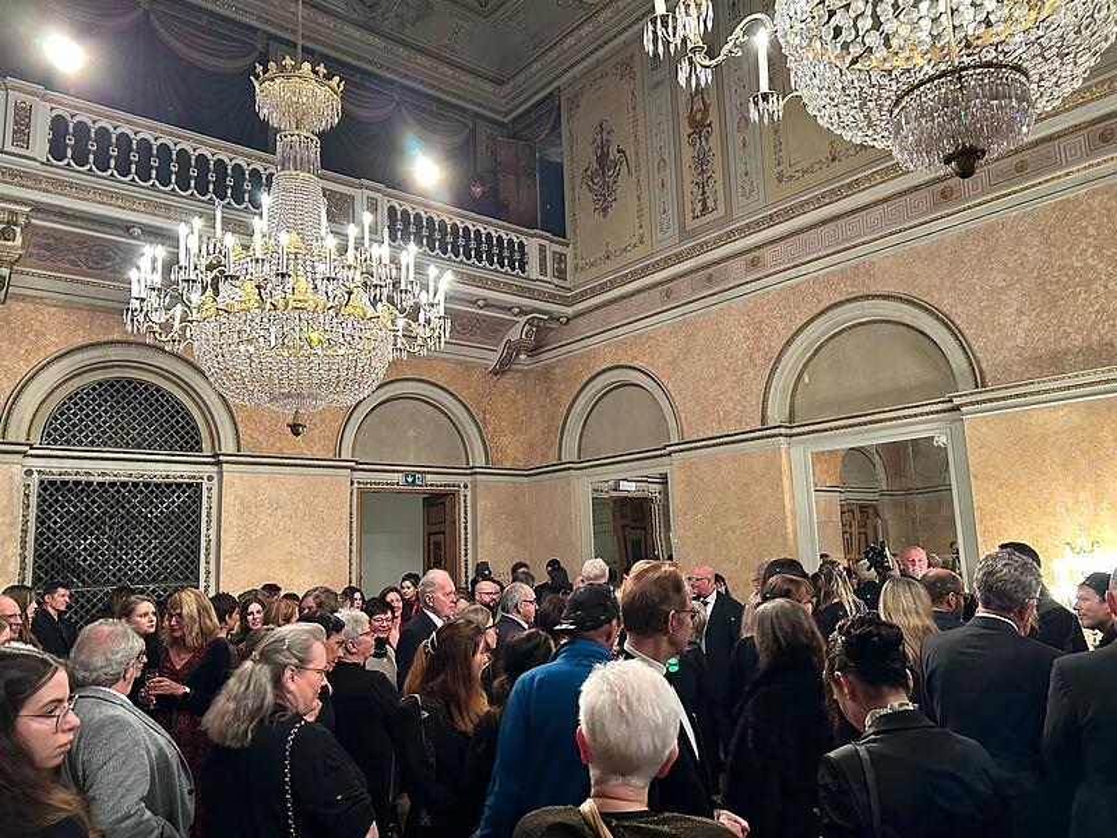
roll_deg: +0.9
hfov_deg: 67.3
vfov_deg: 53.1
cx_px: 558
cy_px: 419
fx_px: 839
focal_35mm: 26
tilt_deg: +8.7
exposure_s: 1/50
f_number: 1.5
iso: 200
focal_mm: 5.7
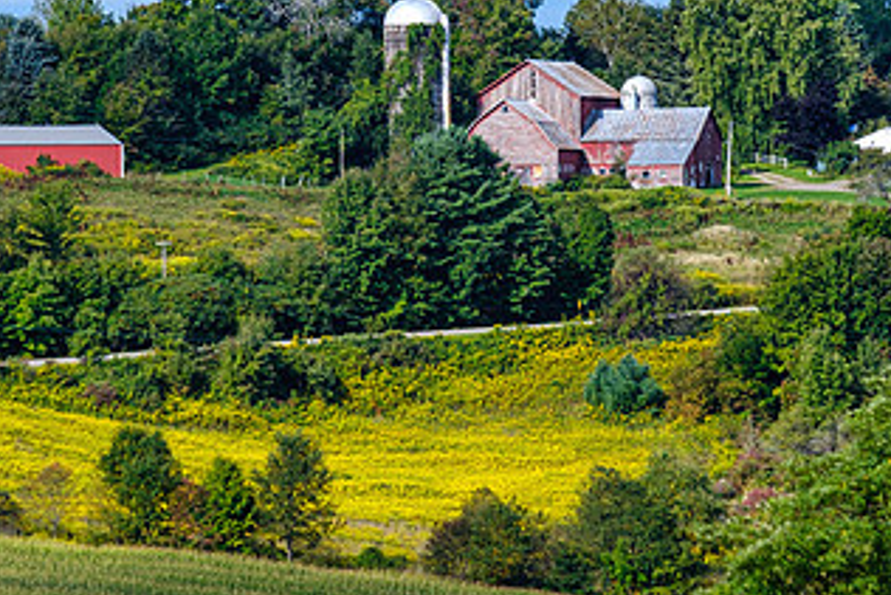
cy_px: 114
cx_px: 386
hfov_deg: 4.1
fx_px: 12380
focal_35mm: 500
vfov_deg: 2.8
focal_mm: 181.1
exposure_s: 1/90
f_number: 7.1
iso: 160
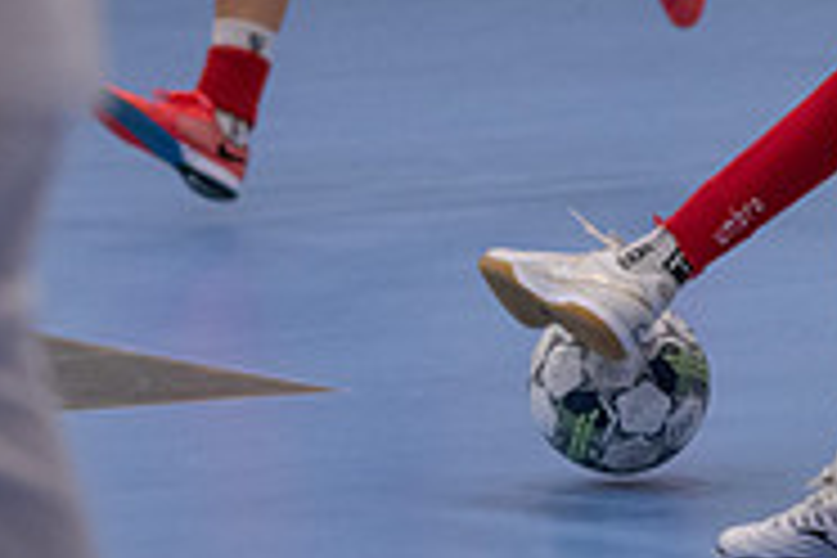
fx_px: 8927
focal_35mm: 384
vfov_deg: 3.6
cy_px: -106
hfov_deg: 5.3
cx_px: 1188
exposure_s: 1/640
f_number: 3.2
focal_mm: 82
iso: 2000
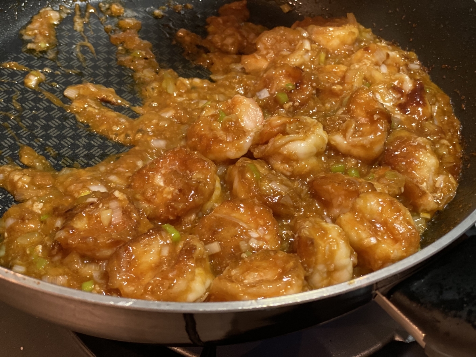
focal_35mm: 52
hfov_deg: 36.8
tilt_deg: -45.5
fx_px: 715
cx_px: 238
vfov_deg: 28.0
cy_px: 178
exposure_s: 1/33
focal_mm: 6
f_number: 2
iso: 400
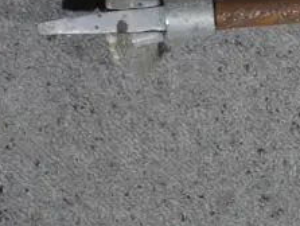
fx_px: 1832
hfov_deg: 8.7
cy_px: 68
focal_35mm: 211
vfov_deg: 7.1
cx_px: 654
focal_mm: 23
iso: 400
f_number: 5.1
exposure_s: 1/60
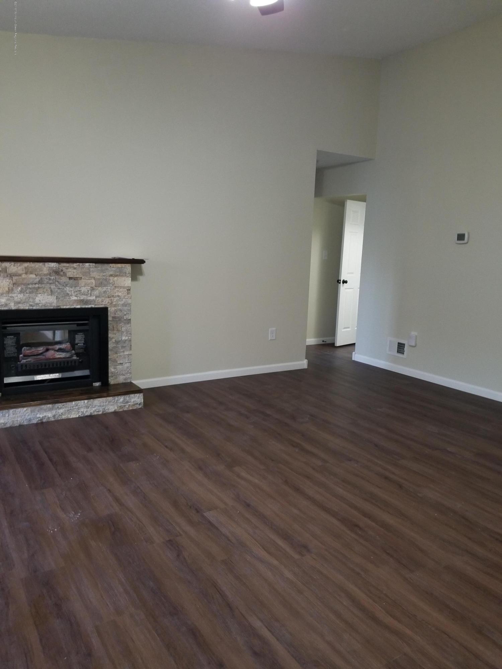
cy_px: 334
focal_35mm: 26
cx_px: 251
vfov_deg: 67.3
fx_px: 503
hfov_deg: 53.1
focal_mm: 4.25
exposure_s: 1/24
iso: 125
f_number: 1.7
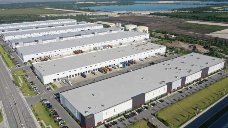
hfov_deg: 64.3
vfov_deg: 38.8
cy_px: 75
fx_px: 181
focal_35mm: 30
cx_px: 112
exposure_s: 1/640
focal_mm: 10.26
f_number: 6.3
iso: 100
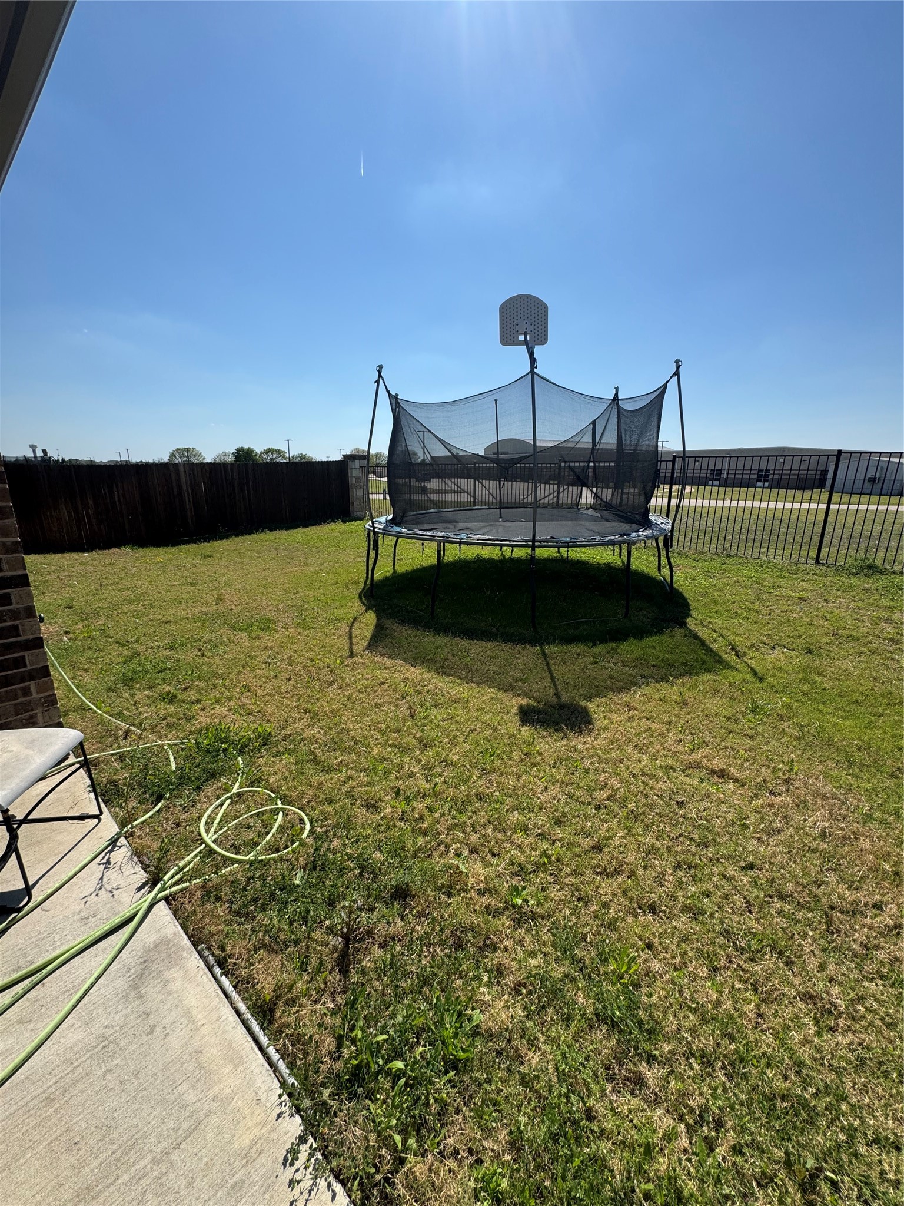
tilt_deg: -15.9
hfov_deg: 85.7
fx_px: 487
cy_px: 603
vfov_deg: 102.1
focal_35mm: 14
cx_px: 452
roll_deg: +0.9
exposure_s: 1/2083
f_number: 2.2
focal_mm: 2.22
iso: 40
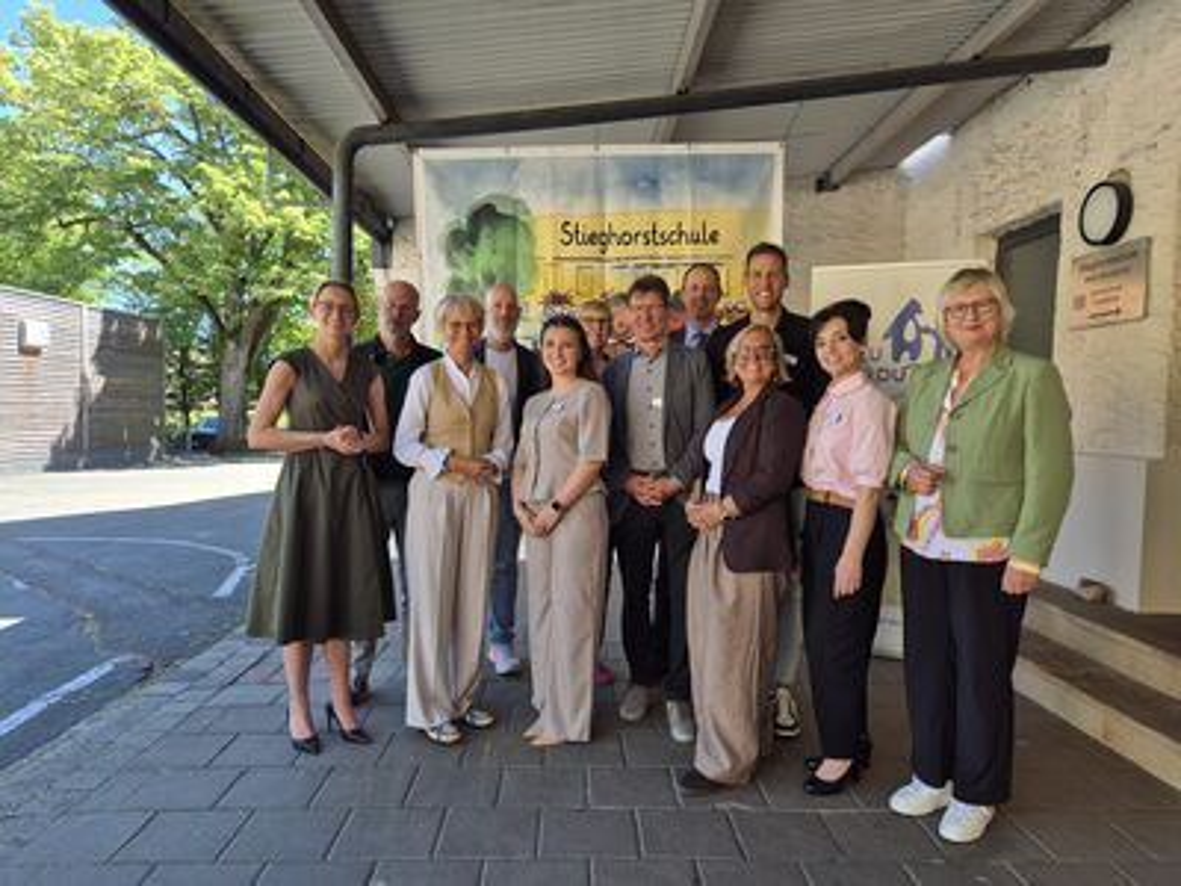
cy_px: 443
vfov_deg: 58.9
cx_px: 590
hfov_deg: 73.9
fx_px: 785
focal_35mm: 23
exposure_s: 1/224
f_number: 1.8
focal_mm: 5.4
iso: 25
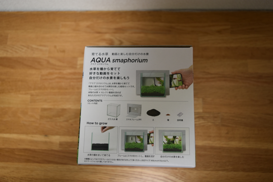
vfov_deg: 40.0
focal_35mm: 33
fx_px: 250
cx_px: 136
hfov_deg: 57.2
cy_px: 91
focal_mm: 22
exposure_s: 1/60
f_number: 4
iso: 400
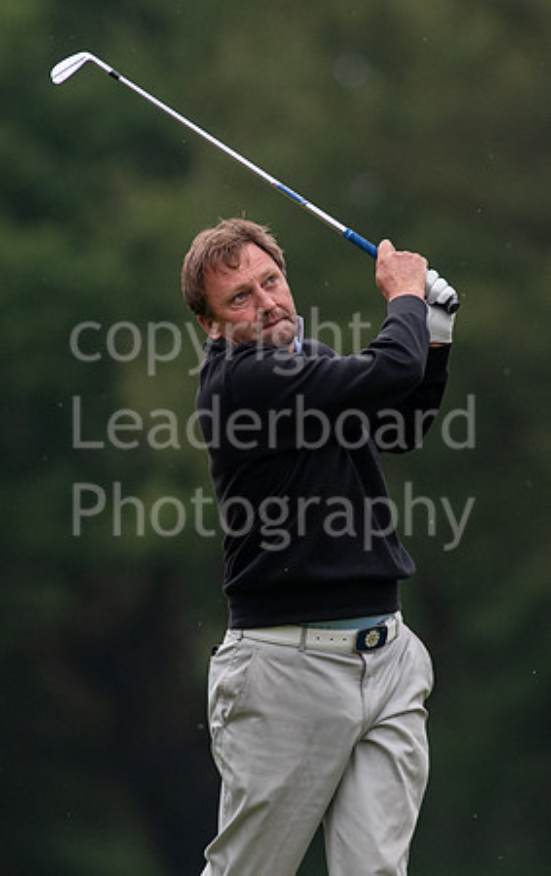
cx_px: 241
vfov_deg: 2.7
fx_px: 18749
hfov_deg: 1.7
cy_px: 422
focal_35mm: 784
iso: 1250
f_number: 4.5
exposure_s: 1/1600
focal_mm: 300
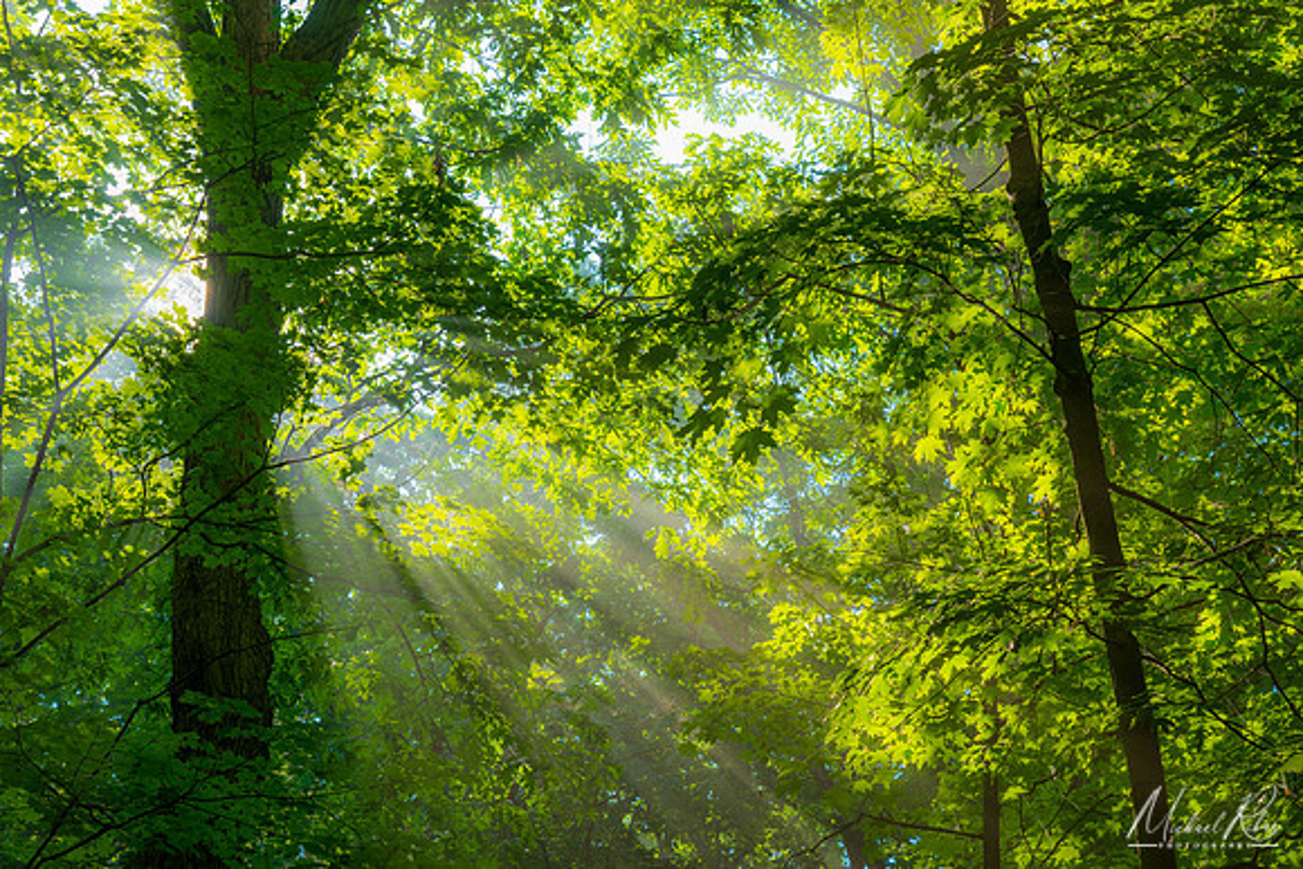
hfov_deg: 28.8
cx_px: 652
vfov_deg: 19.5
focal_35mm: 70
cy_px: 434
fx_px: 2534
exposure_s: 1/30
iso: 64
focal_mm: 70
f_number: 11
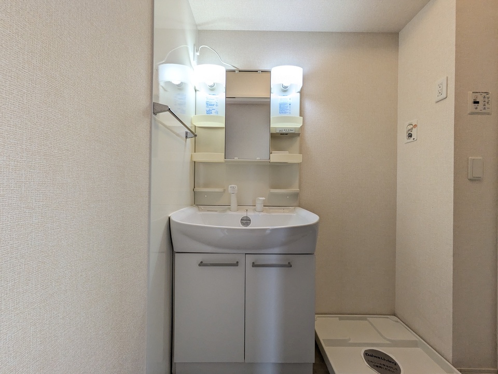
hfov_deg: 102.1
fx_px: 201
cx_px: 249
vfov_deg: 85.7
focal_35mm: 14
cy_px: 187
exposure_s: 1/120
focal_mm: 1.83
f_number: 2.2
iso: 117
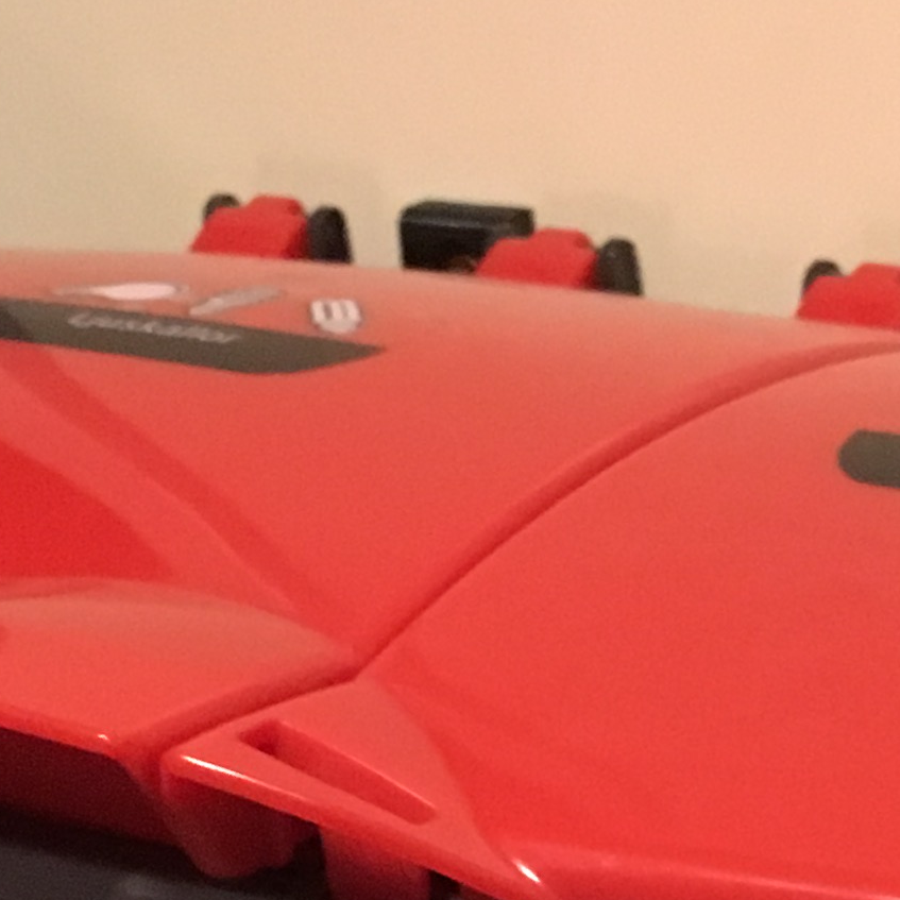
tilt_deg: -24.6
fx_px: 3589
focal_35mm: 122
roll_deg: +3.7
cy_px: 990
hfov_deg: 14.2
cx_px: 817
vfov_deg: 14.0
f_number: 2.2
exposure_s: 1/17
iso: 500
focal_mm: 4.15
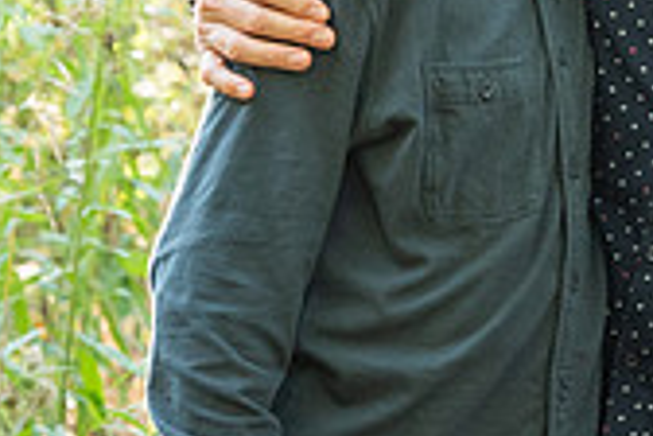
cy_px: -156
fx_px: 7944
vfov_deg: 3.1
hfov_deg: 4.7
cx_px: 712
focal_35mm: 438
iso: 1250
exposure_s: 1/250
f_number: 6.3
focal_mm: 120
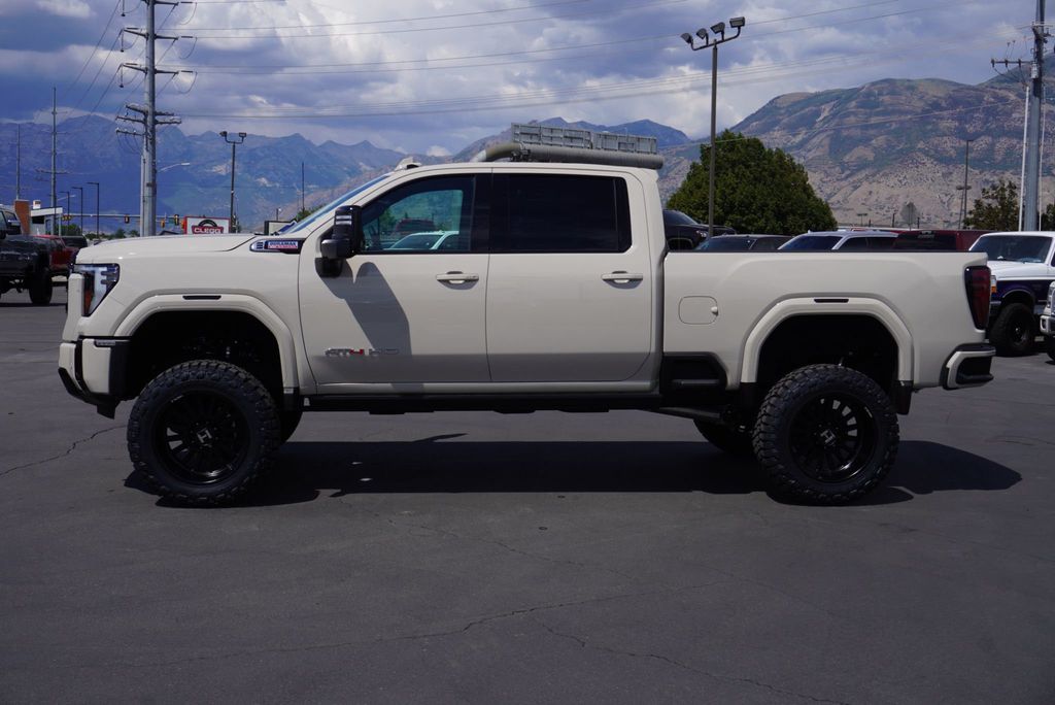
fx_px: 1231
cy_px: 352
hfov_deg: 46.4
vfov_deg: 31.9
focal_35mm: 42
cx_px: 528
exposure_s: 1/320
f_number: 11
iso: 100
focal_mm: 28
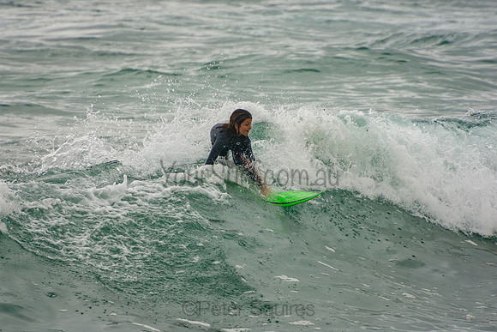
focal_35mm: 600
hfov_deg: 3.4
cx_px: 248
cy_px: 166
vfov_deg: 2.3
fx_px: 8285
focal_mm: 400
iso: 280
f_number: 5.6
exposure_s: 1/1250
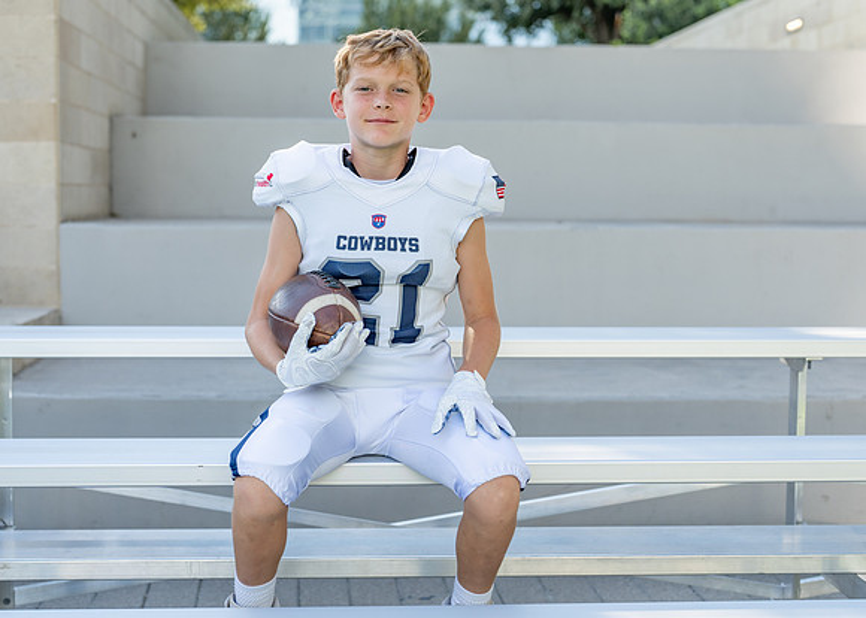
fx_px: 1456
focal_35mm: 59
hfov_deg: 33.1
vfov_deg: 24.0
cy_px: 277
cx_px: 410
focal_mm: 50
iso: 100
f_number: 2.8
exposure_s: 1/640
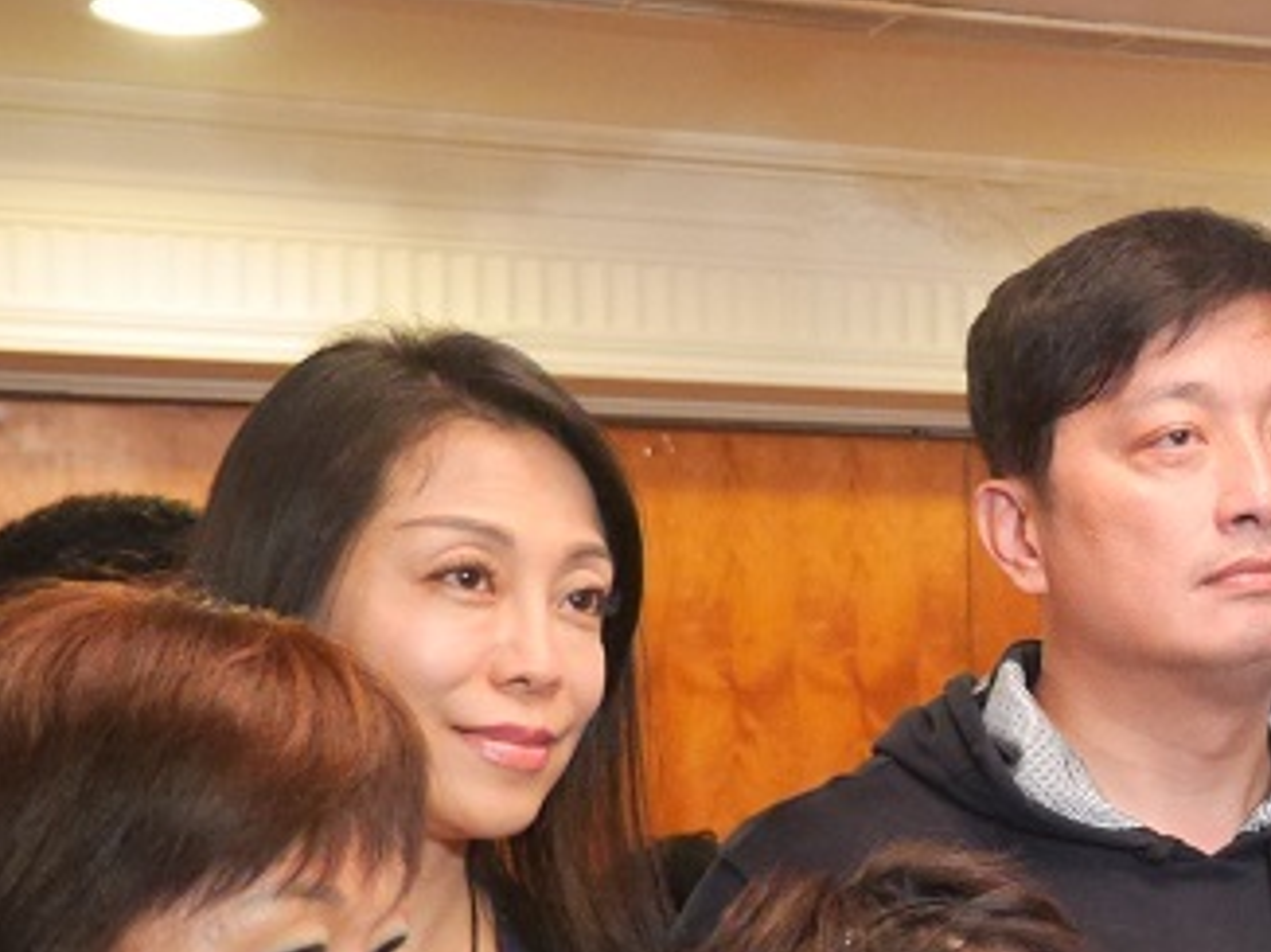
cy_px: 825
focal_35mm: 94
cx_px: 1497
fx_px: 3449
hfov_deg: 19.7
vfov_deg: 15.6
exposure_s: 1/160
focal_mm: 18
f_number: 2.8
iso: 2500
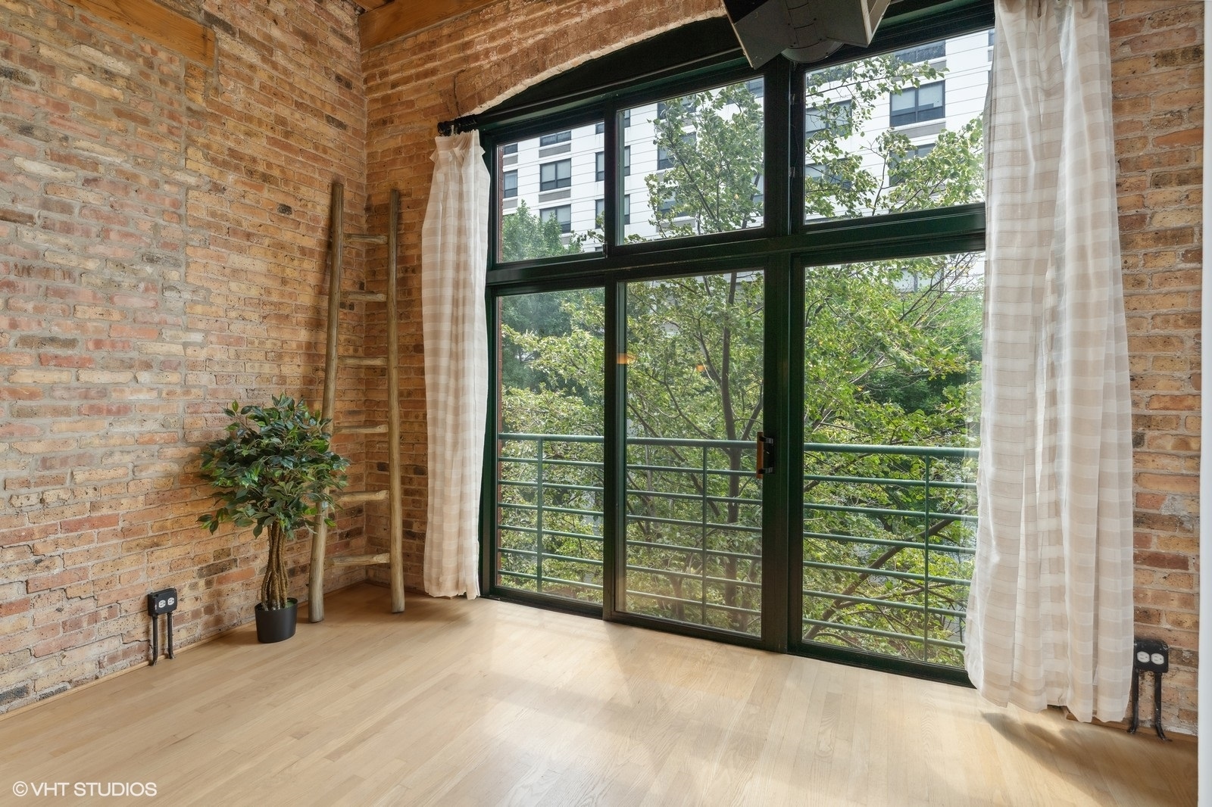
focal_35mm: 17
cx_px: 606
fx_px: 572
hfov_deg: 93.3
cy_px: 404
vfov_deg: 70.4
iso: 320
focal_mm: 17
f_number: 8
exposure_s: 1/50
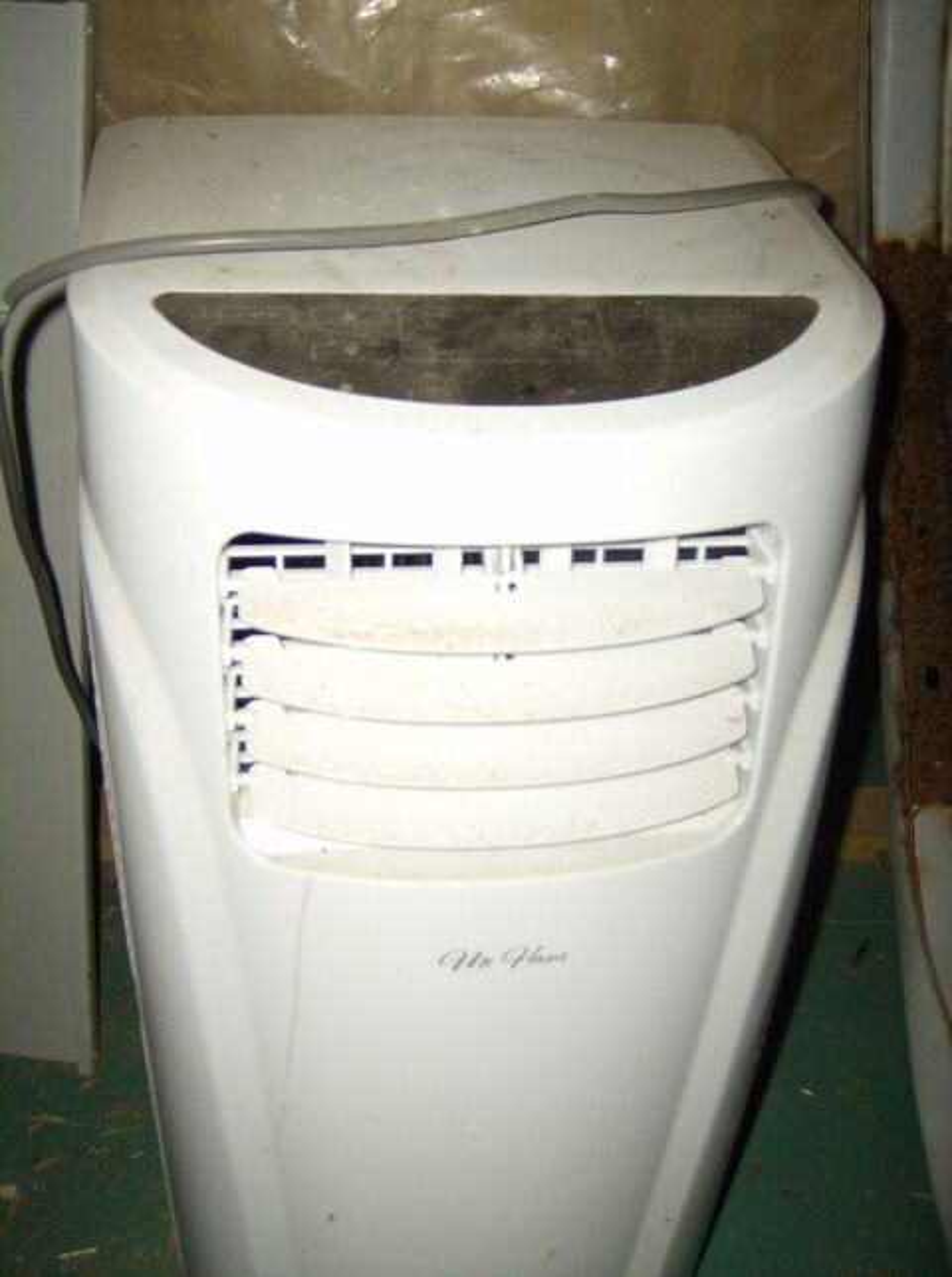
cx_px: 476
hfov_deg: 39.5
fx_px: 1325
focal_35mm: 36
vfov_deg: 51.5
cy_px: 638
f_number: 2.8
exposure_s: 1/60
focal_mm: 6
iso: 200
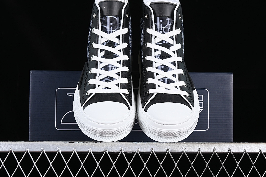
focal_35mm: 75
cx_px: 133
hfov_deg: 27.0
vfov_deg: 18.2
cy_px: 88
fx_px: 554
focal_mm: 50
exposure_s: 1/60
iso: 160
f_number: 6.3
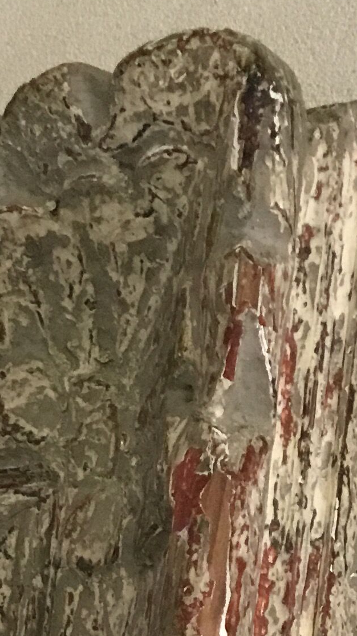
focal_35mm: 99
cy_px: 759
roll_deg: -3.4
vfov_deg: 20.2
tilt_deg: -0.4
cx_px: 113
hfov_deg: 12.2
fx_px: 1667
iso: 250
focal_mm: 3.3
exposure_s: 1/33
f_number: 2.4
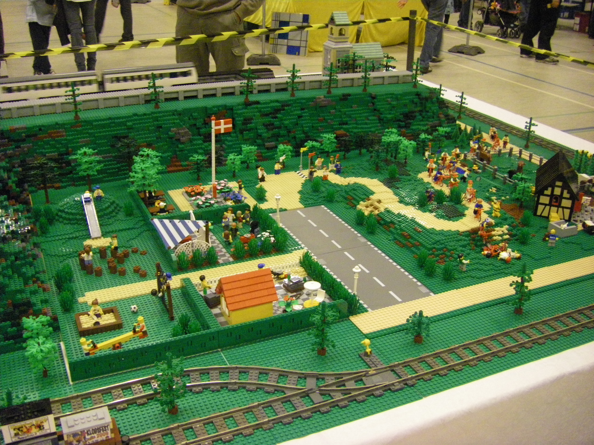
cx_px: 297
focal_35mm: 38
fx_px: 652
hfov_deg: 49.0
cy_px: 222
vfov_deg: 37.7
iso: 800
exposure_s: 1/30
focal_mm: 6.3
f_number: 3.5
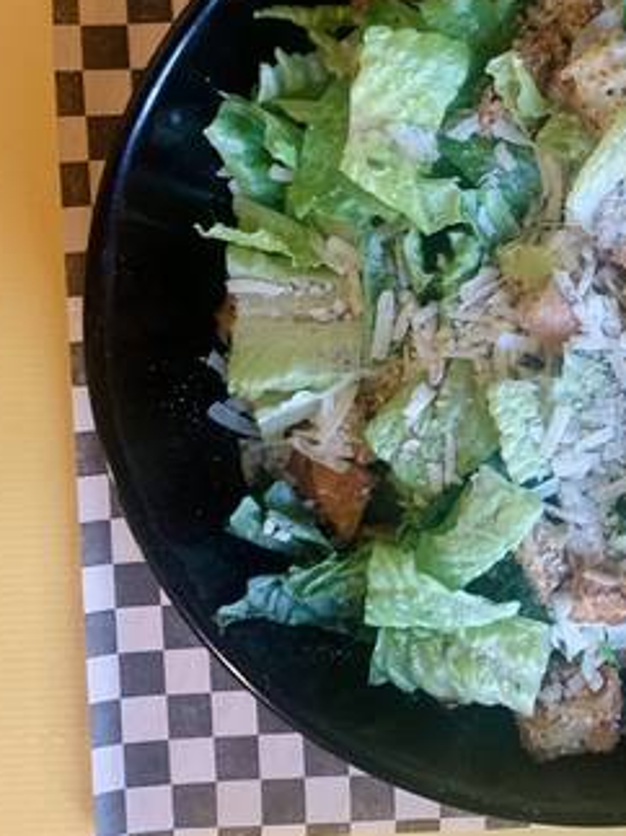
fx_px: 1424
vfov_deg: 32.2
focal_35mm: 59
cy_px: 229
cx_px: 631
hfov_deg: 23.7
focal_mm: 4.25
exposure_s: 1/30
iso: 500
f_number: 1.8
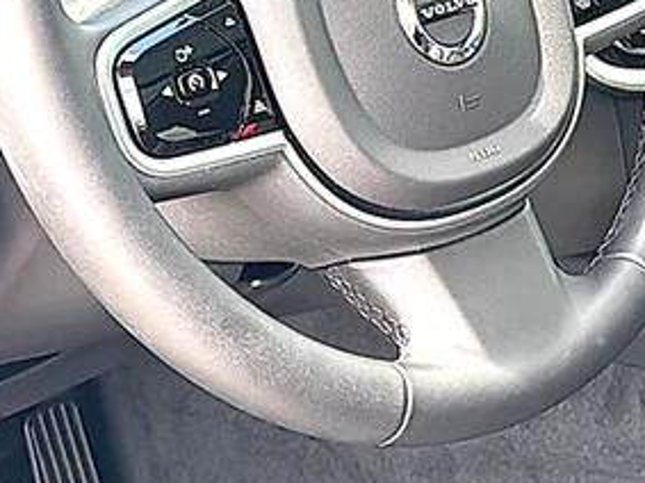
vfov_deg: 15.5
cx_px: 609
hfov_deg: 20.4
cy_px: 54
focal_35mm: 94
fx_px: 1751
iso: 125
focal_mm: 6.86
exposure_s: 1/499
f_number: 1.78
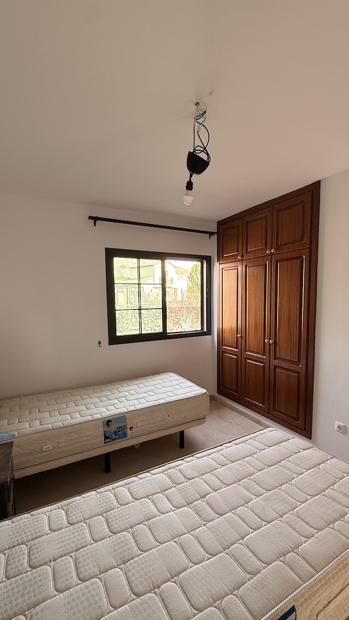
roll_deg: -0.2
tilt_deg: -4.7
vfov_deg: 95.8
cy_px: 326
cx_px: 192
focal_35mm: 17
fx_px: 280
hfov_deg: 63.8
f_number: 2.2
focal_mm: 2.22
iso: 125
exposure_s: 1/99
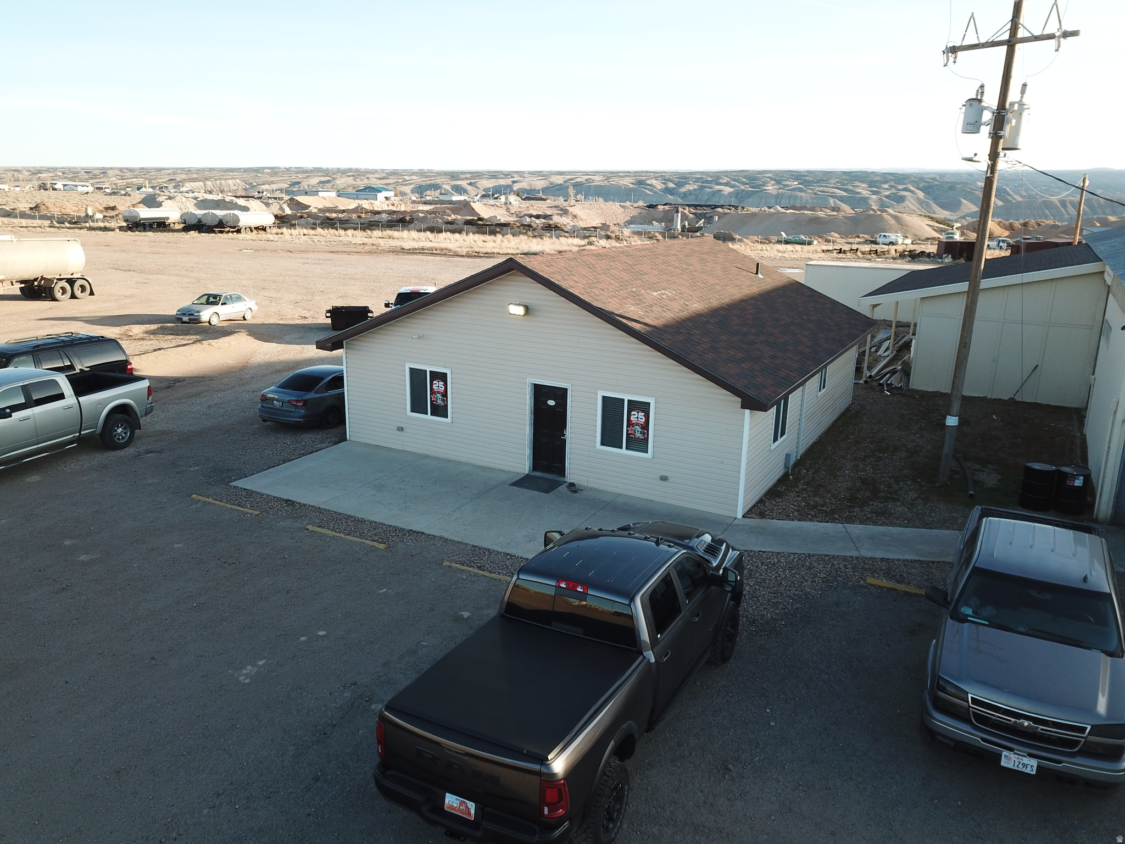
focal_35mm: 26
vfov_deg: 53.1
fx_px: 845
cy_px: 422
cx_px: 562
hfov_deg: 67.3
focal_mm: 4.73
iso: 100
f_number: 2.2
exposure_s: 1/294
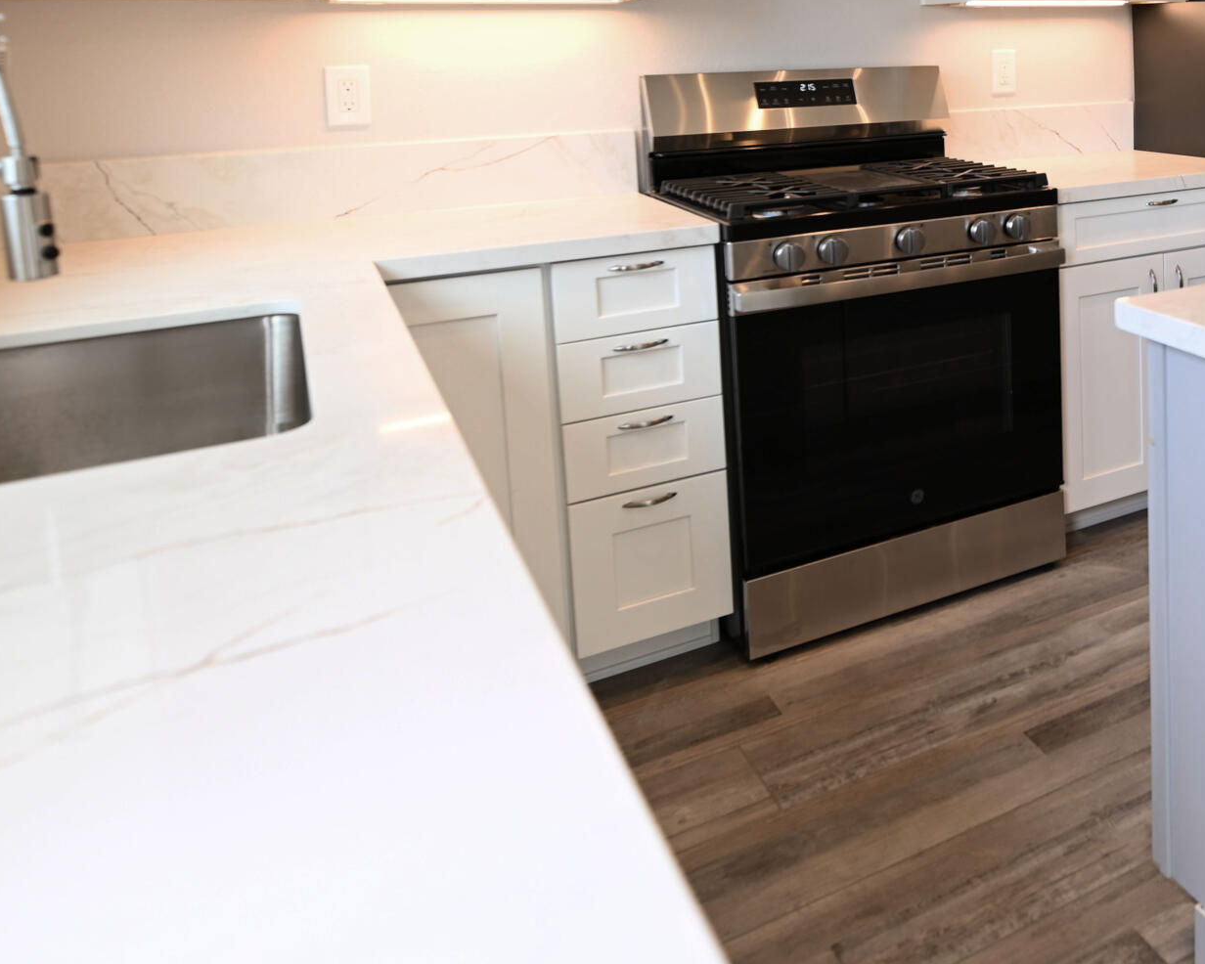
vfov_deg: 42.9
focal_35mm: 32
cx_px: 1150
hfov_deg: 48.0
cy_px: 145
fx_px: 1141
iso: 125
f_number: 3.2
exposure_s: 1/50
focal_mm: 14
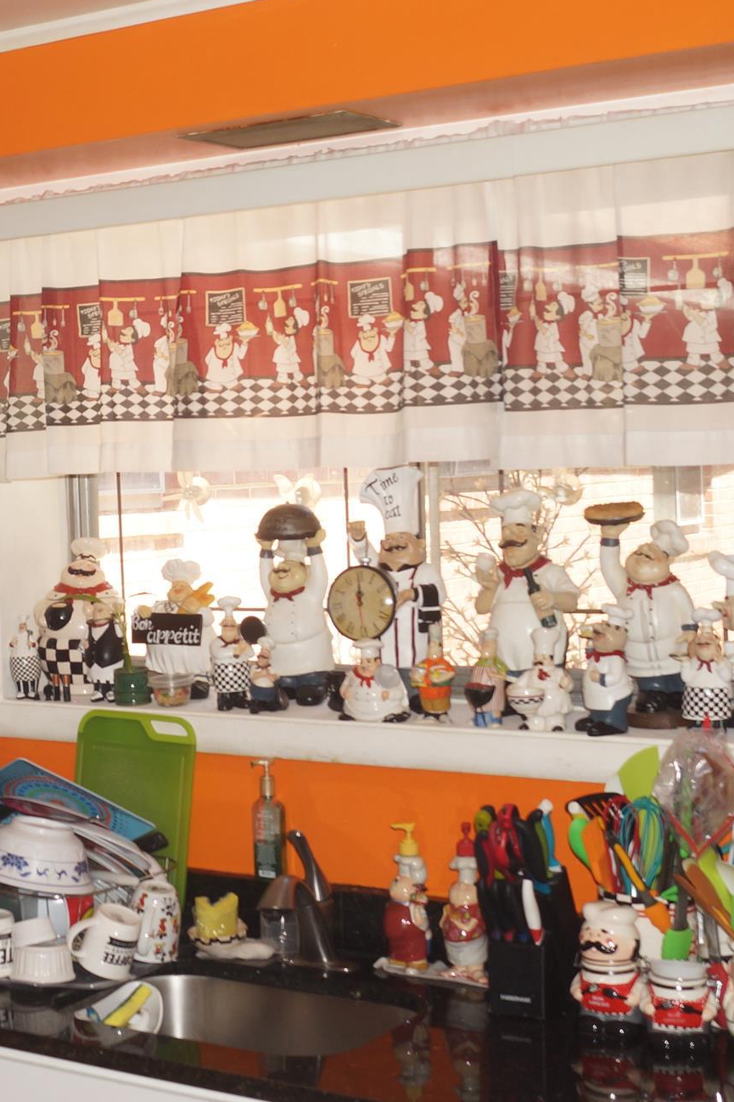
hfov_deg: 21.8
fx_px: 1835
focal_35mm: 60
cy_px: 528
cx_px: 3
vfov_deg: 33.4
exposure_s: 1/60
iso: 160
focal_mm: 18
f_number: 4.5
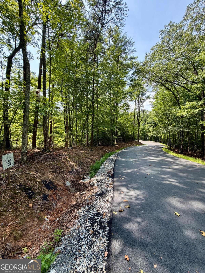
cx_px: 102
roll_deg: +0.0
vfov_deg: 102.1
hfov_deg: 85.7
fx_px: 111
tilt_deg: -2.2
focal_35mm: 14
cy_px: 136
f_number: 2.2
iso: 40
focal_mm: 2.22
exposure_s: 1/238
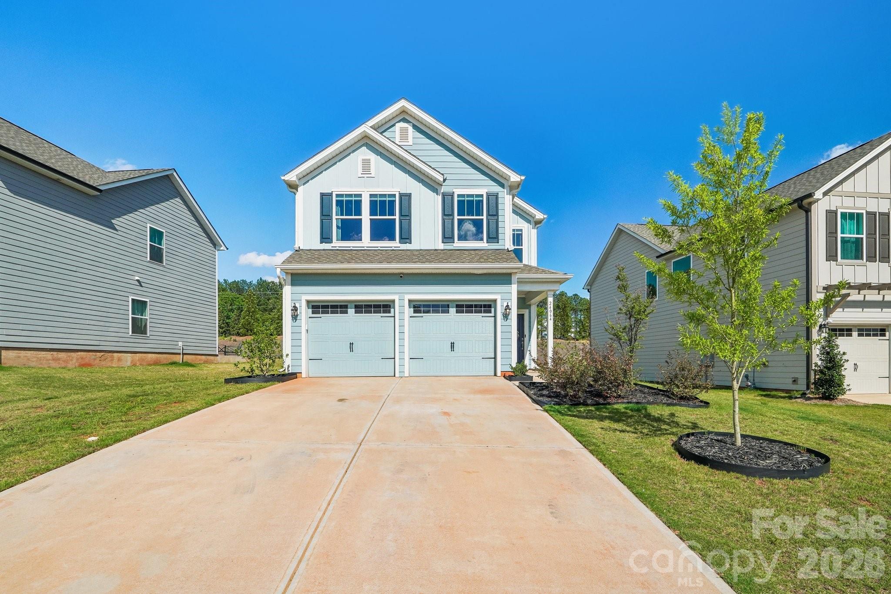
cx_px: 446
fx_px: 371
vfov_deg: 77.3
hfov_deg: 100.4
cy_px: 297
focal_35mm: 15
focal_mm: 10
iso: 100
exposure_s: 1/350
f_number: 8
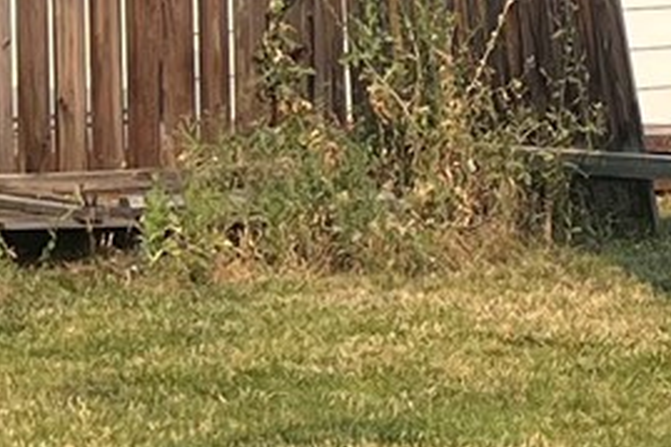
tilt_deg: -2.6
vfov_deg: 6.6
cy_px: -127
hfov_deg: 9.2
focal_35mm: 206
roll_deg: +0.0
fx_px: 3837
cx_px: 1432
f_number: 1.6
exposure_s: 1/2899
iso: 50
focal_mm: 5.1
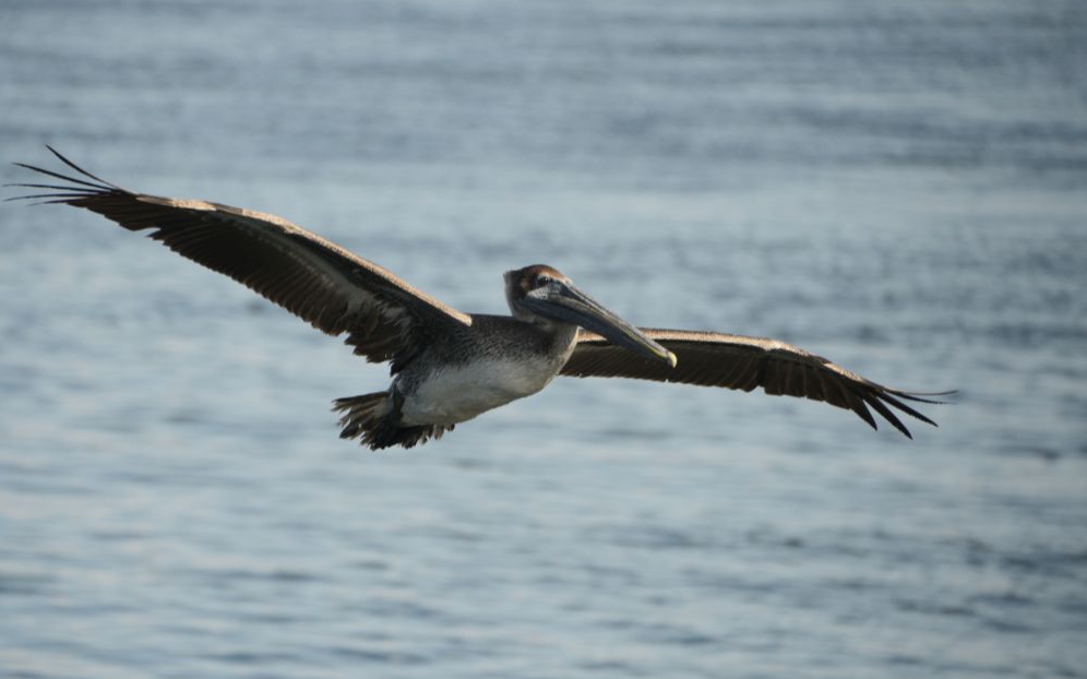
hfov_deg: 6.8
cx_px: 545
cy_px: 323
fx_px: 9093
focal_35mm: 307
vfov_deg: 4.3
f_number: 6.3
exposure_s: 1/1250
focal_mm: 300
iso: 250
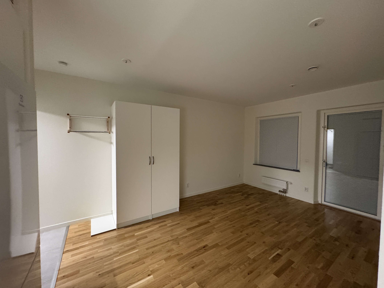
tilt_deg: -2.0
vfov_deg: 85.7
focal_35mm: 14
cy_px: 144
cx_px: 192
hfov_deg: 102.1
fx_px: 155
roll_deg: -0.3
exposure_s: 1/50
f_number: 2.2
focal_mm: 2.22
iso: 640
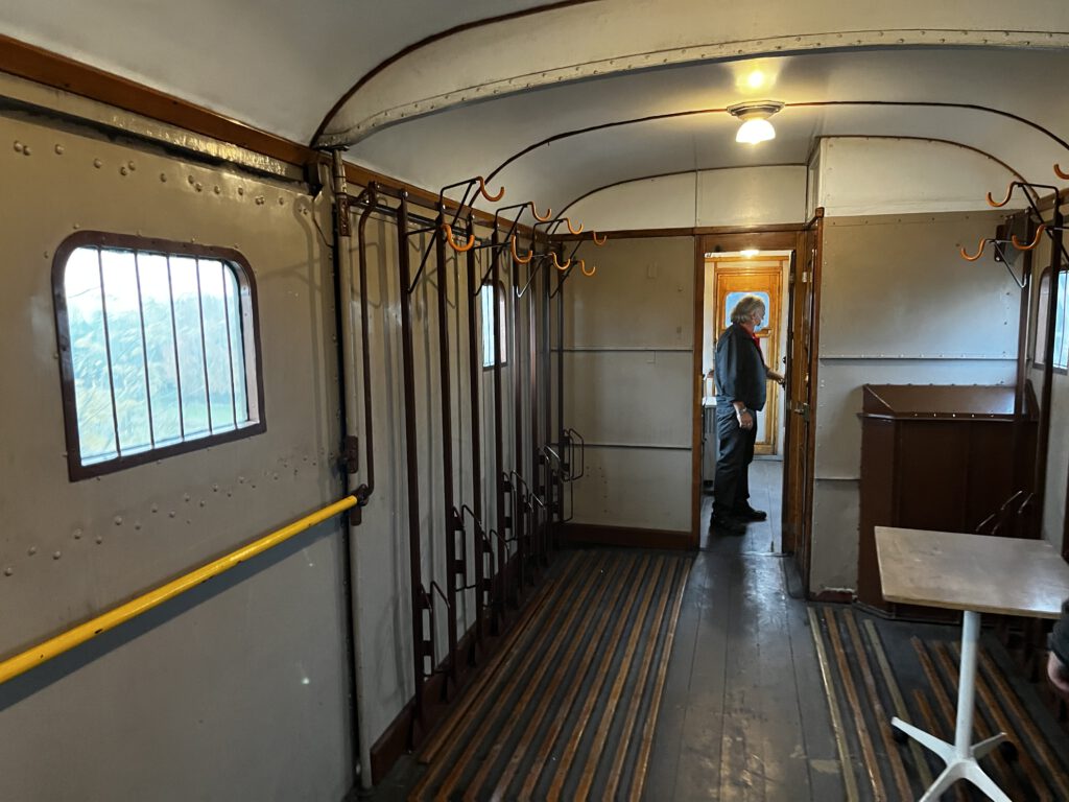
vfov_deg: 53.1
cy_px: 401
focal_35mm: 26
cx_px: 534
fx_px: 803
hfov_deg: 67.3
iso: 640
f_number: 1.6
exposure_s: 1/39
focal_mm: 5.1
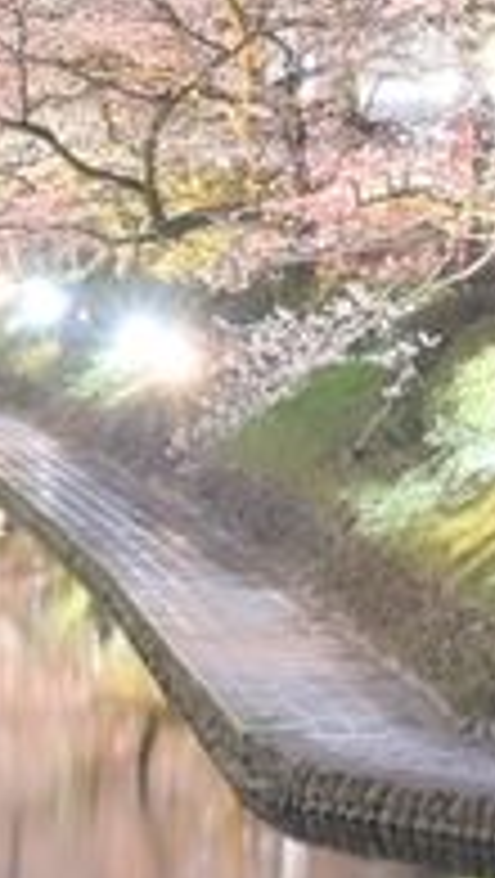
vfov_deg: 9.3
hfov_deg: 5.2
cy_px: 284
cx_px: -443
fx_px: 5402
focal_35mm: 232
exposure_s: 30
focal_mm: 53
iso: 64
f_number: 14
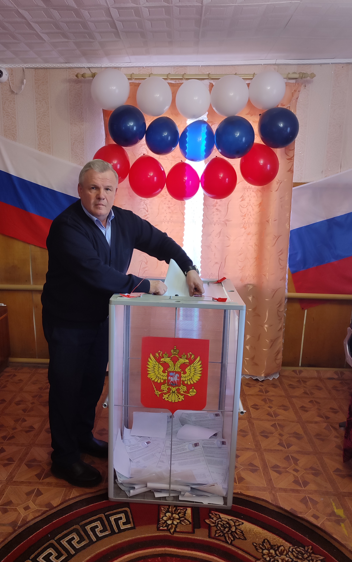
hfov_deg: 45.9
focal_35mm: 27
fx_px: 414
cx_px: 152
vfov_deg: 68.4
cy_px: 283
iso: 213
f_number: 1.89
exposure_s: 1/50
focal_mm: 5.95
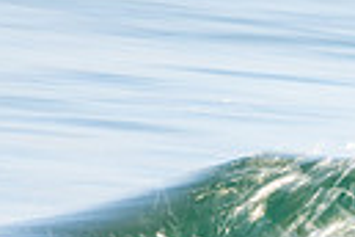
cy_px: 236
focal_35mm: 2565
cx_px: 699
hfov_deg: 0.8
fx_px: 25292
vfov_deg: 0.5
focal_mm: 380
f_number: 22
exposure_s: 1/20
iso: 100
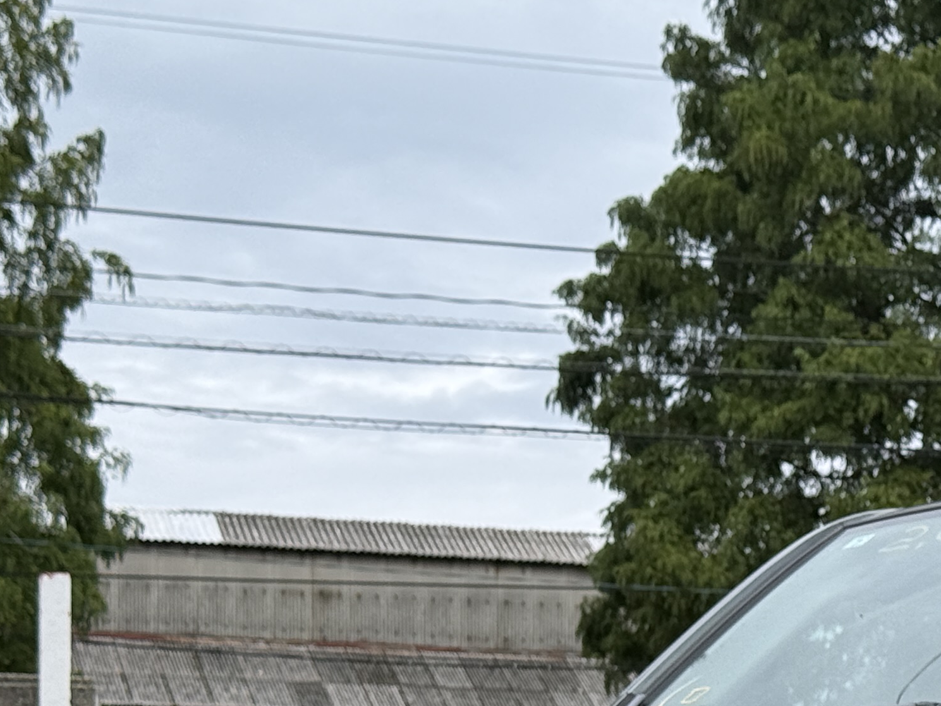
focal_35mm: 130
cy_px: 928
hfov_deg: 14.7
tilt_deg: +1.4
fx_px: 3534
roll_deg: +0.2
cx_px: 1126
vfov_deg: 11.1
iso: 80
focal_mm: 6.76
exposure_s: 1/1715
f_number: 1.78
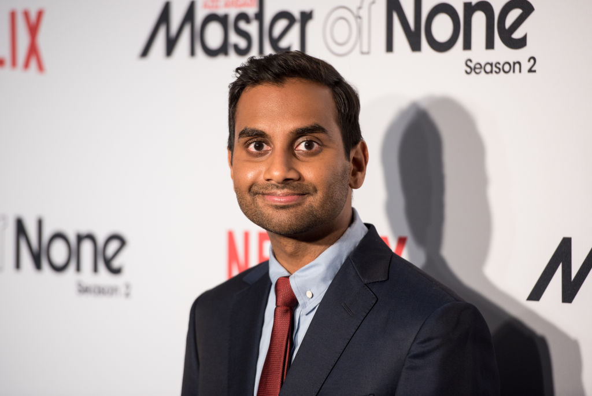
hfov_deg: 10.3
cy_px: 198
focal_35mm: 200
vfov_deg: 6.9
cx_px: 296
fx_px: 3291
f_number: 3.5
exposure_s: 1/500
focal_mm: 200
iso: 1000
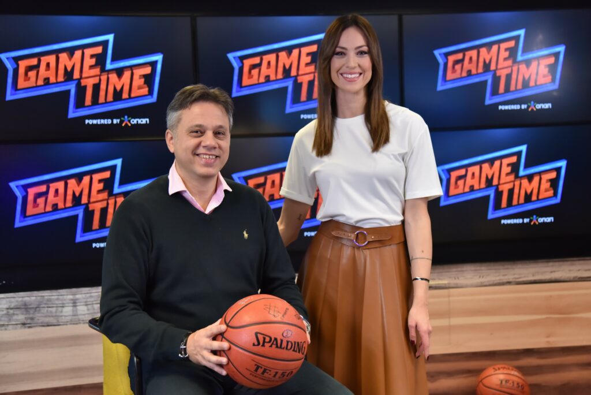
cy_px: 198
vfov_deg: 26.0
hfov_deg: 38.2
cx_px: 296
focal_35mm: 52
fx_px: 854
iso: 2000
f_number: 4
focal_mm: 52
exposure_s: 1/400
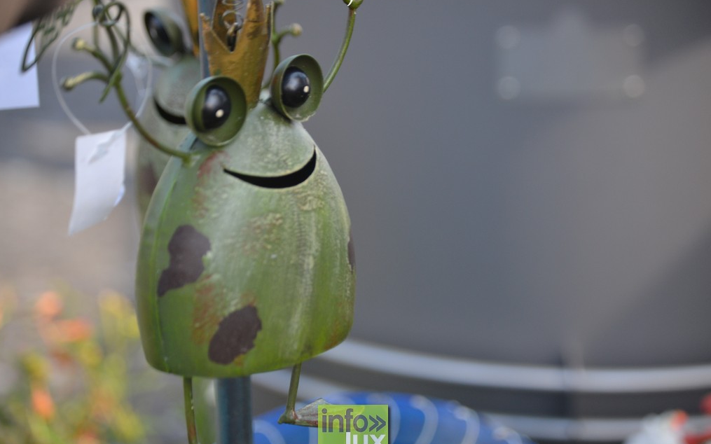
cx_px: 353
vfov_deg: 12.1
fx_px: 2092
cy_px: 222
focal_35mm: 108
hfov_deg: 19.3
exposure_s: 1/320
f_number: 4.5
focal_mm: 70
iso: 400
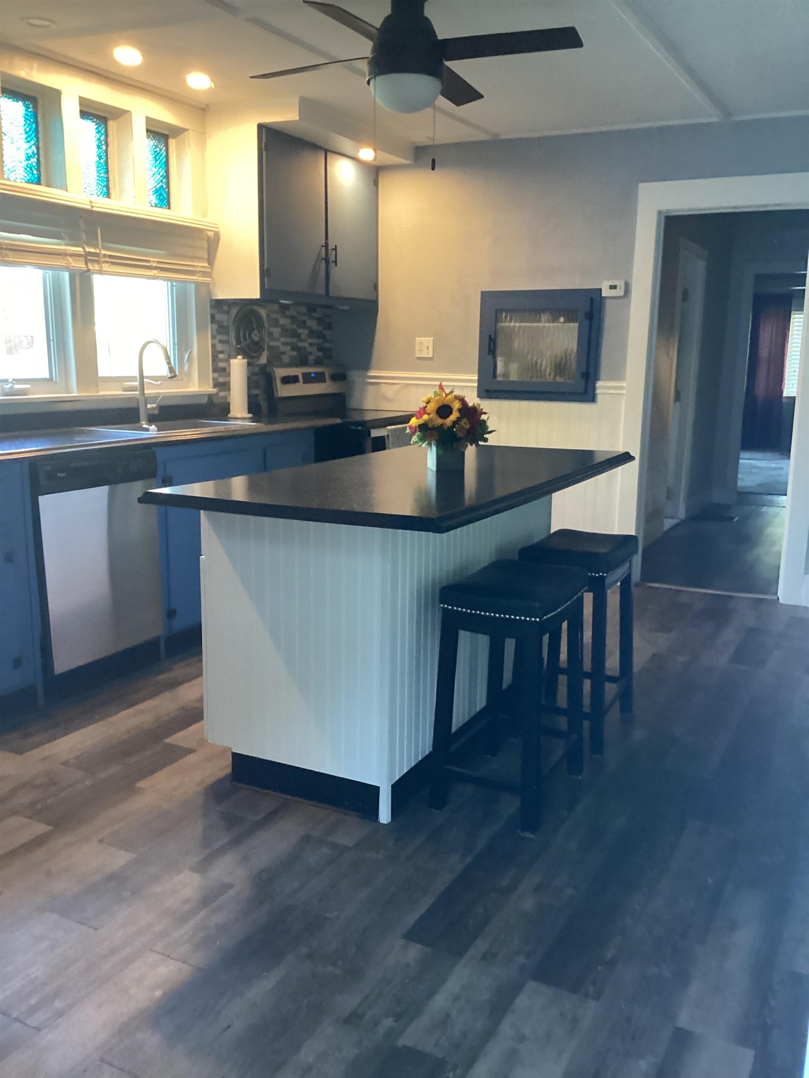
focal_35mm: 31
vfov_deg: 58.4
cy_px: 539
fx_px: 966
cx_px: 404
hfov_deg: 45.4
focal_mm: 3.3
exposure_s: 1/60
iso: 400
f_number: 2.4
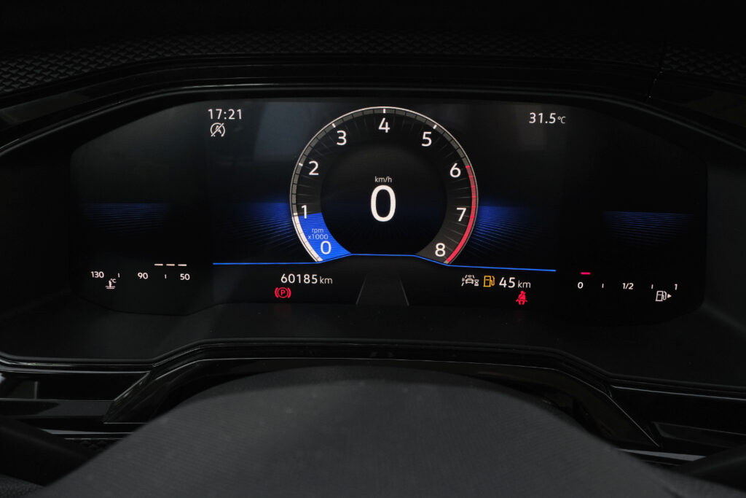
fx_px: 705
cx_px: 373
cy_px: 249
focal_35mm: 34
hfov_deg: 55.8
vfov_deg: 38.9
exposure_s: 1/250
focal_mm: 22.8
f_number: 9
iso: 2000
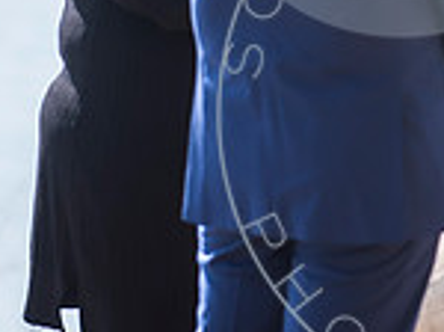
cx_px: 669
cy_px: -135
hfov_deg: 3.5
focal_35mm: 558
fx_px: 7146
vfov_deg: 2.7
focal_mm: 150
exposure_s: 1/800
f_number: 2.8
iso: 100
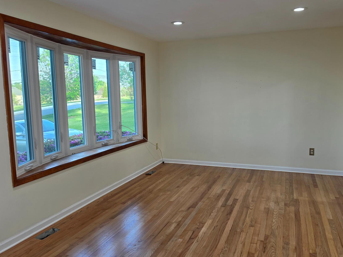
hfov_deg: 61.7
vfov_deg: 48.2
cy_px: 137
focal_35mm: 29
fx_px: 287
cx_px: 172
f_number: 1.4
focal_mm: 6.5
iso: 64
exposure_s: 1/180
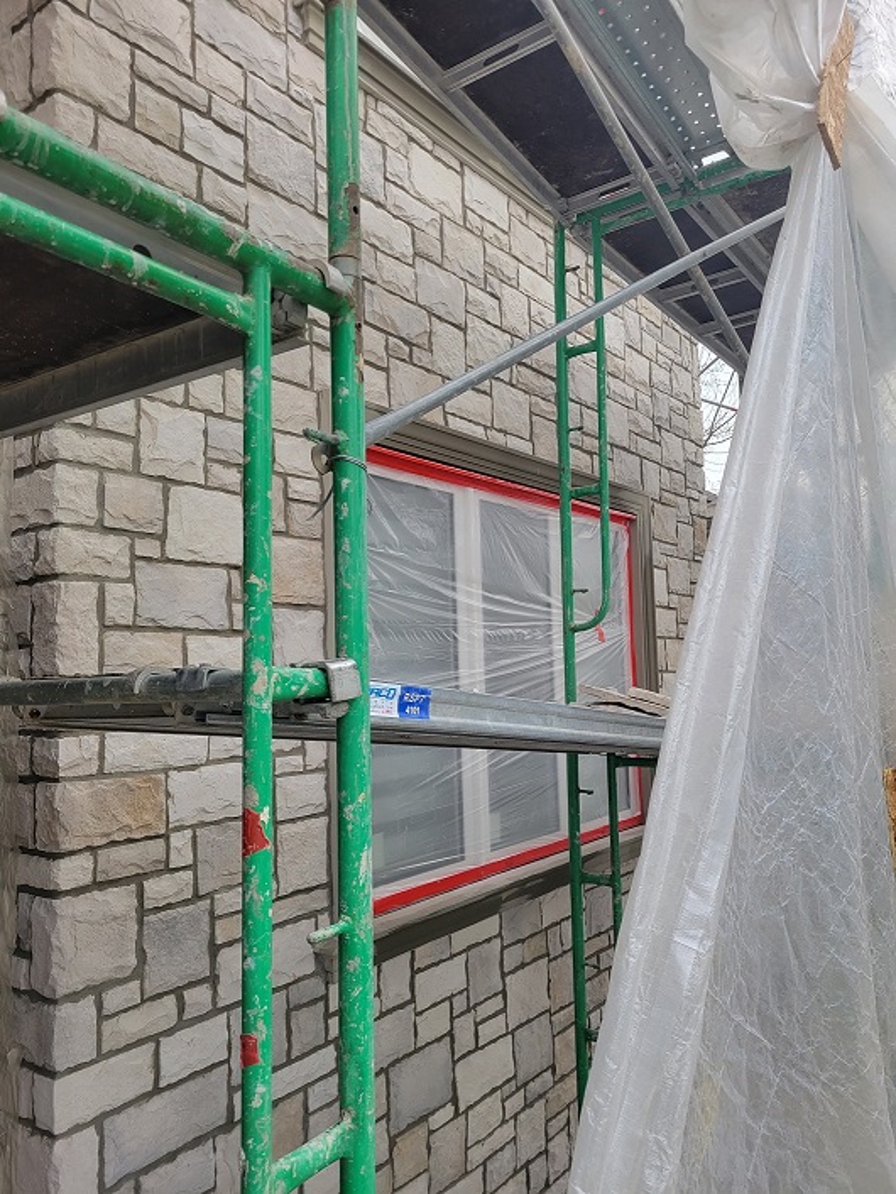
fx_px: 897
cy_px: 597
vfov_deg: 67.3
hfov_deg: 53.1
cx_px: 448
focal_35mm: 26
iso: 40
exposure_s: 1/229
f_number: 1.8
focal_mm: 5.4
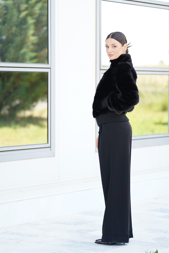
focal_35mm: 125
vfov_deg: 16.4
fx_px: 880
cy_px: 114
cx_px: 77
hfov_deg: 11.0
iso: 200
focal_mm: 113
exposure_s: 1/250
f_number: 2.8
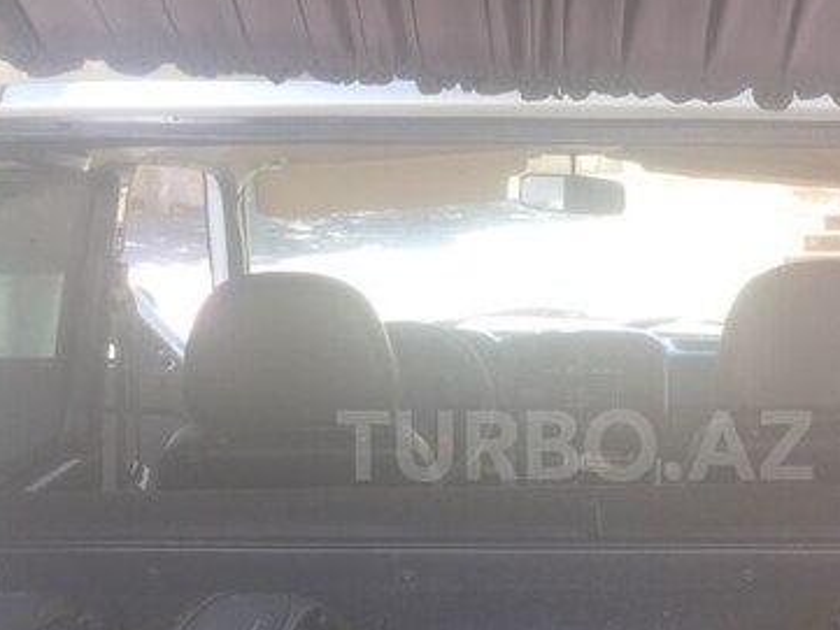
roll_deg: -2.6
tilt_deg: -13.9
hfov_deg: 35.7
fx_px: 1287
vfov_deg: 27.3
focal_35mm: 53
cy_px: 445
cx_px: 575
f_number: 2.2
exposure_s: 1/100
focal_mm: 4.15
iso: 32
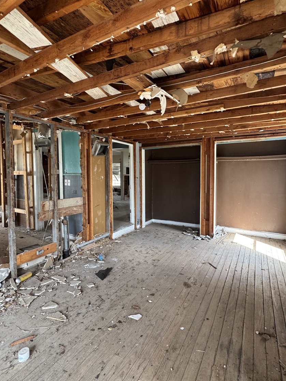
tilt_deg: -1.9
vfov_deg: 87.7
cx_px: 146
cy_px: 185
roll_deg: +0.3
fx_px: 198
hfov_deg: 71.6
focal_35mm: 18
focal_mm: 2.22
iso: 160
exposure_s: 1/99
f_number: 2.2
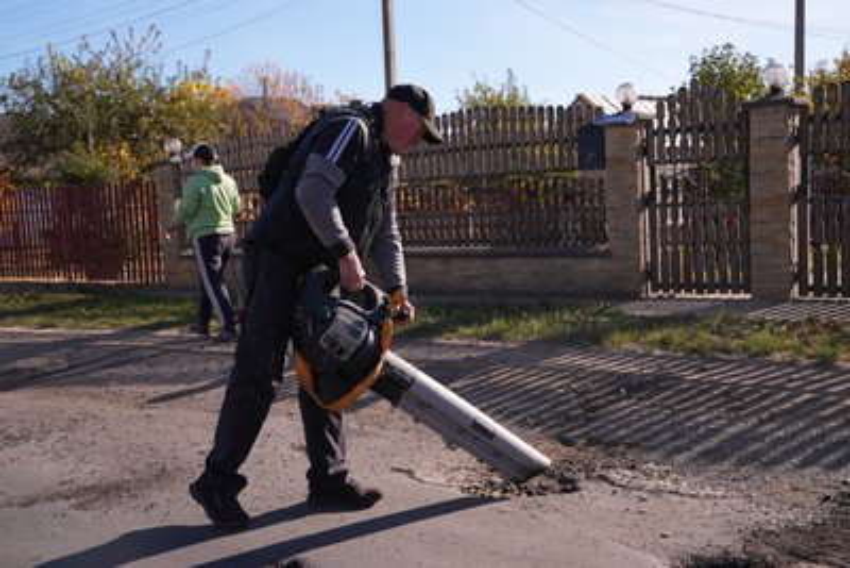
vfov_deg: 31.9
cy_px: 284
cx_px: 425
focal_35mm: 42
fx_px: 992
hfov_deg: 46.4
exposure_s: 1/400
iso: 100
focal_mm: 42
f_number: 5
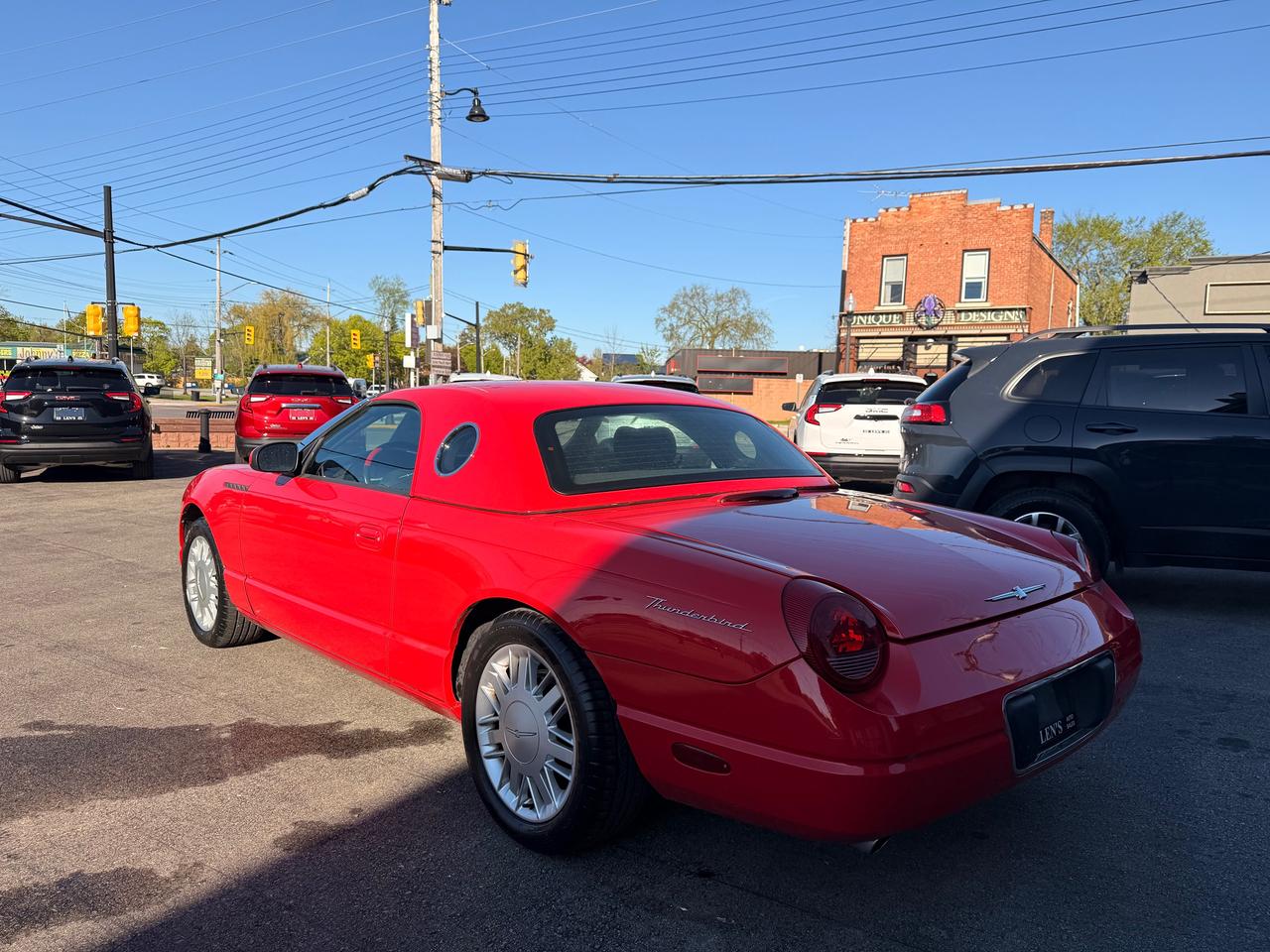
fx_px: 881
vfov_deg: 56.8
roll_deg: -1.2
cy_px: 476
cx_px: 635
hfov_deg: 71.6
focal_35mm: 24
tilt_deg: -4.8
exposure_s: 1/4167
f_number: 1.78
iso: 80
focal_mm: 6.76
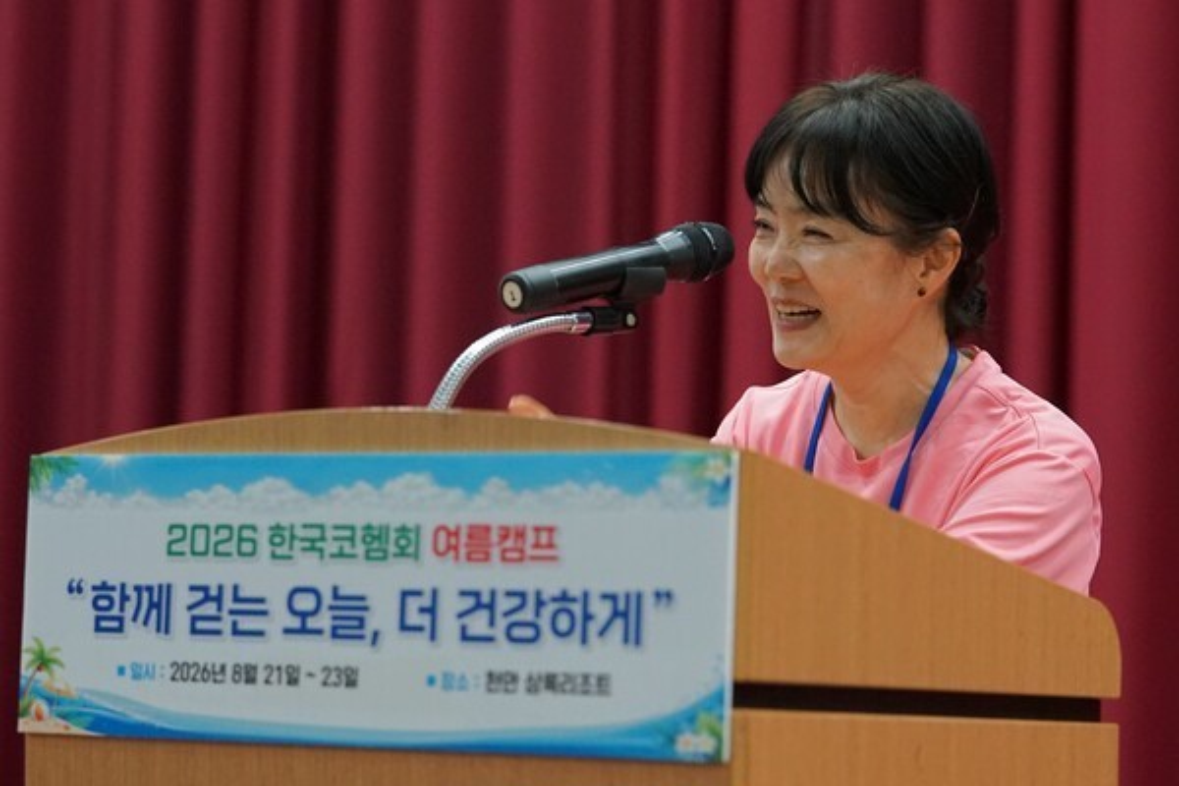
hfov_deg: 21.9
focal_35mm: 93
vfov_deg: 14.7
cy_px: 393
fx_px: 3046
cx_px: 590
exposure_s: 1/161
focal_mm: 93
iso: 4000
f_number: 4
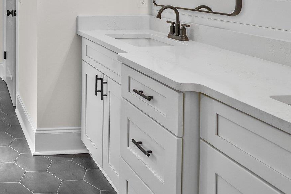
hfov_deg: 40.1
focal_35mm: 40
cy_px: -13
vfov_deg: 30.3
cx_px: -23
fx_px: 323
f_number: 9
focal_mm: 17
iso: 100
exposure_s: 1.6
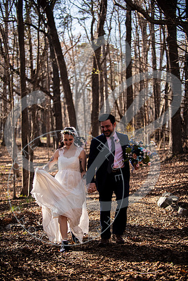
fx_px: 548
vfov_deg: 28.8
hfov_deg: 19.5
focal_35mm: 70
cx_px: 94
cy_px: 140
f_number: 2.8
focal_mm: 70
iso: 100
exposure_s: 1/800
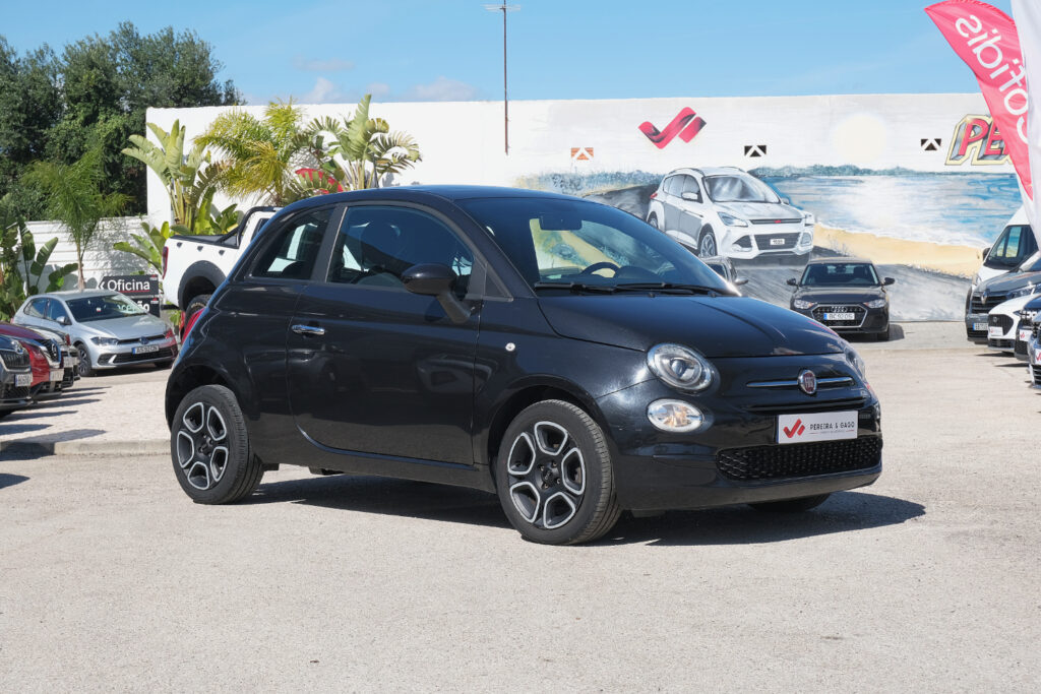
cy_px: 347
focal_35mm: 61
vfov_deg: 22.3
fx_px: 1764
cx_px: 520
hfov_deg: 32.9
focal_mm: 40.8
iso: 160
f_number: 9
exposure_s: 1/250
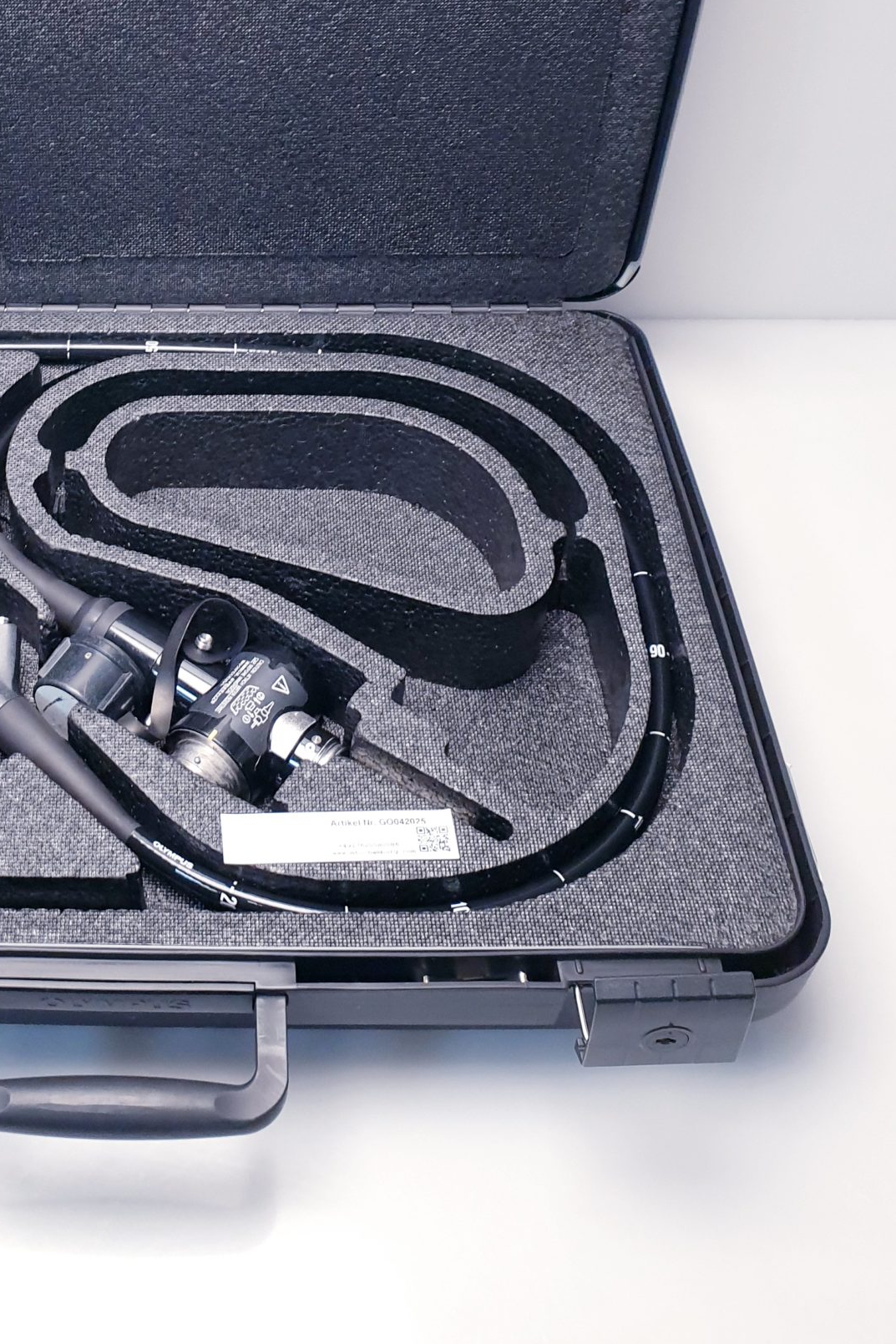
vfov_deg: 43.7
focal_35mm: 43
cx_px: 124
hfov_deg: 30.1
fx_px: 1606
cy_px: 304
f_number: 2.4
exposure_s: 1/50
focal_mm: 4.3
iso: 100
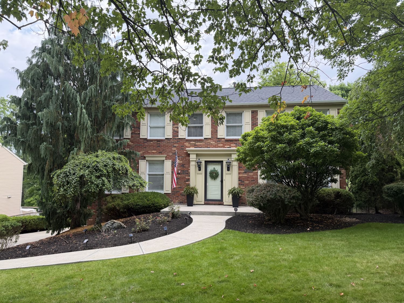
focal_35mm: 24
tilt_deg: +4.2
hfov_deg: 71.6
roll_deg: -0.2
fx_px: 280
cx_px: 202
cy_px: 152
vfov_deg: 56.8
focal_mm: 6.76
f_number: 1.78
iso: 100
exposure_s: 1/1032
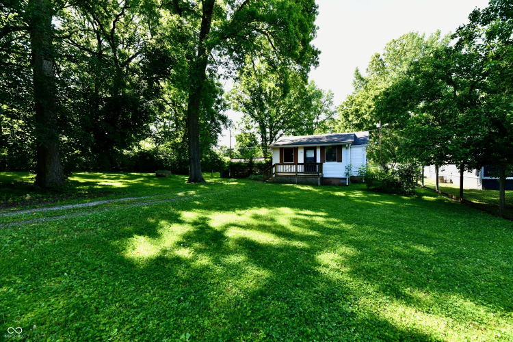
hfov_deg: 104.3
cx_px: 256
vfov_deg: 81.2
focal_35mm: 14
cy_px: 171
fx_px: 199
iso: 640
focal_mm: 14
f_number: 8
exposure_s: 1/250
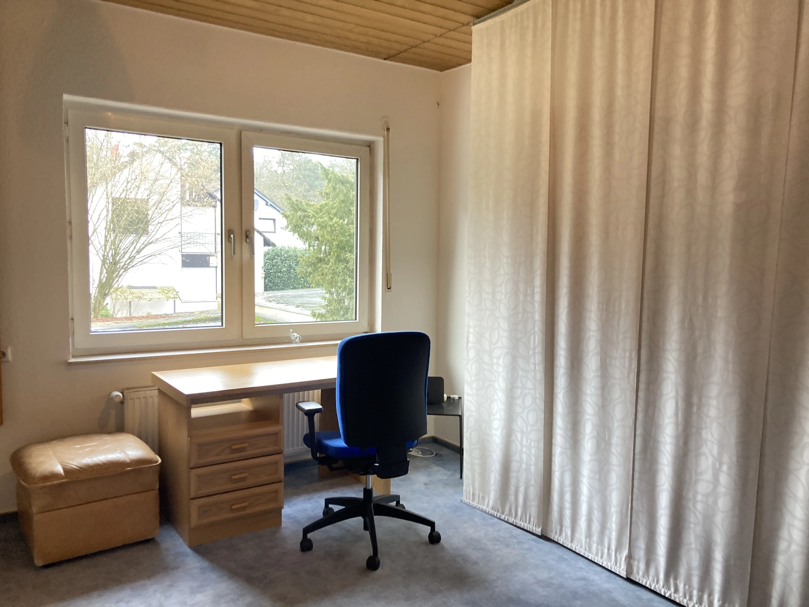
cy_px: 304
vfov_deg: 49.7
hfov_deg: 63.4
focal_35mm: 28
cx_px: 404
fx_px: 654
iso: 160
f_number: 1.8
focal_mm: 3.99
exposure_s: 1/50
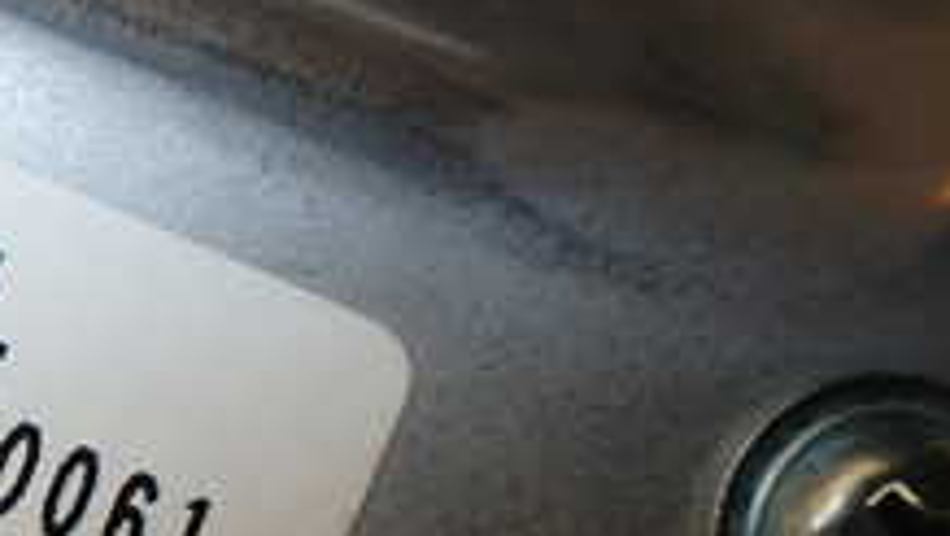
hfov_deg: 21.1
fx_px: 2269
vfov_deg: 13.4
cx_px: -349
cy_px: 479
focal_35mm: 90
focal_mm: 5.4
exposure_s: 1/125
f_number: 2.3
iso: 100
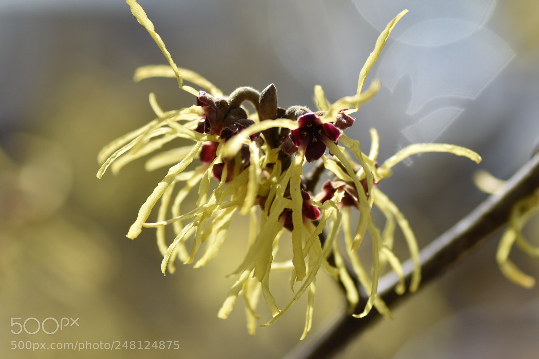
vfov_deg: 9.3
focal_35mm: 147
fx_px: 2201
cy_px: 179
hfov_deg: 14.0
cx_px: 281
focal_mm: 90
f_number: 4
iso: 100
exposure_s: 1/1600
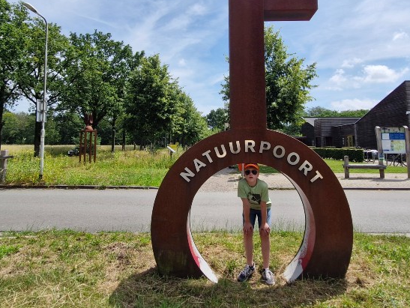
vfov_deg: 67.9
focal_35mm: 19
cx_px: 187
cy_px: 120
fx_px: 225
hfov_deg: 84.4
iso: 50
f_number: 2.2
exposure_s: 1/2376
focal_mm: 1.74
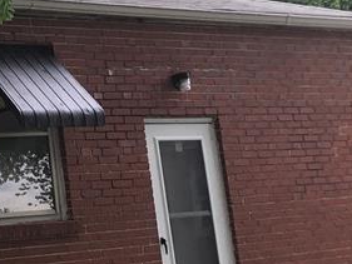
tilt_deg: +12.3
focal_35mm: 102
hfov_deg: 18.8
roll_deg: +5.6
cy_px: 80
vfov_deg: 14.5
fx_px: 1038
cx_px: 5
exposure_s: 1/286
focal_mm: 3.99
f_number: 1.8
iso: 20
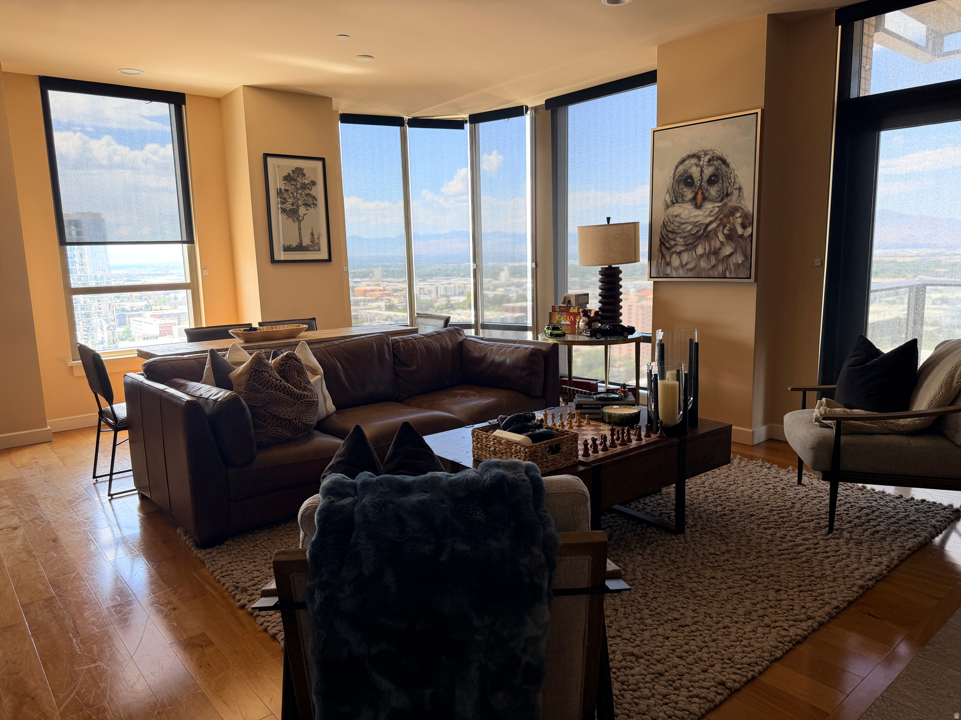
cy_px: 360
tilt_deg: -8.7
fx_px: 666
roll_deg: +1.9
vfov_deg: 56.8
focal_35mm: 24
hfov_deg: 71.6
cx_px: 480
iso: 100
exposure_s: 1/121
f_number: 1.78
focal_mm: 6.76
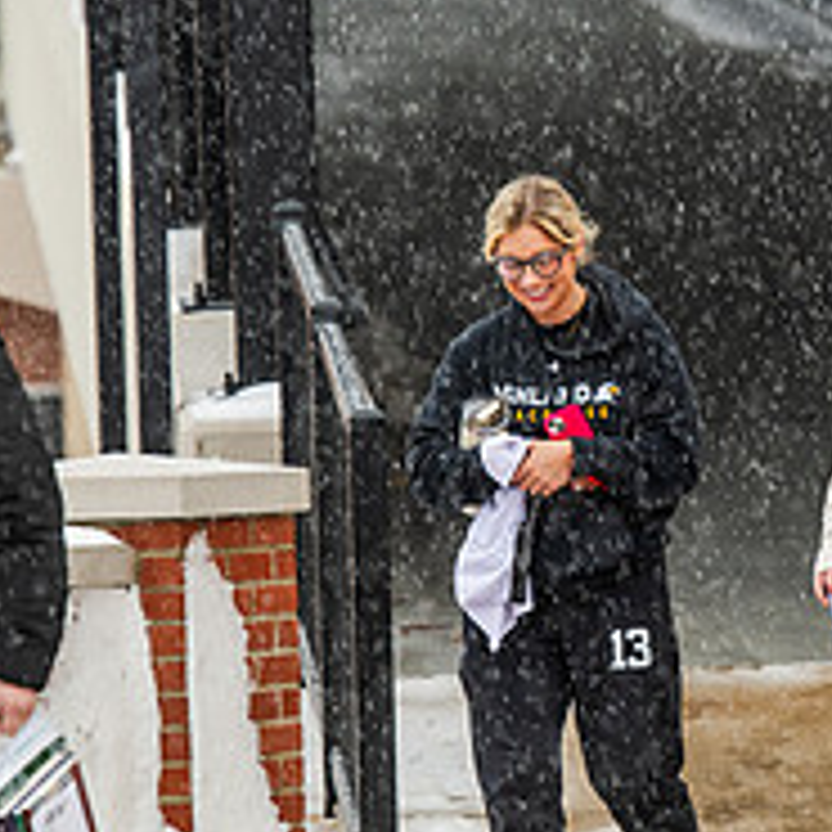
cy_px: 420
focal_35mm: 480
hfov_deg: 3.6
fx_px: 13052
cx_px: 706
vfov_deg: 3.7
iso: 400
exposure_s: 1/200
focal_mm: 180
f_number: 4.5
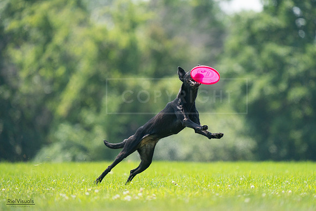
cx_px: 158
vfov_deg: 2.3
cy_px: 106
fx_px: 5268
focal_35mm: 600
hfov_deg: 3.4
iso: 2500
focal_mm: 600
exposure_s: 1/4000
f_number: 6.3
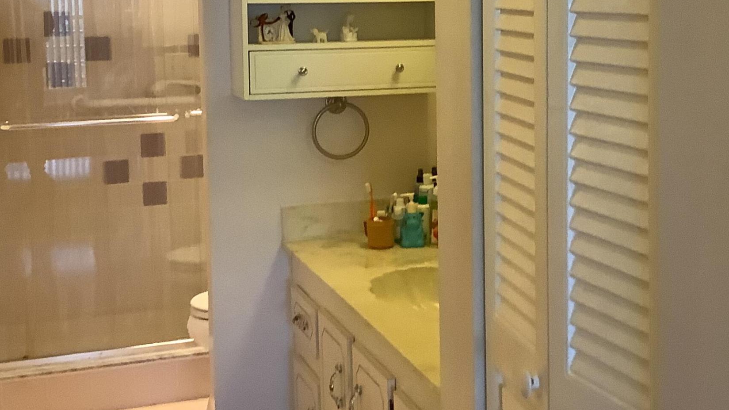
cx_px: 417
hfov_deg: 35.4
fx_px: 1140
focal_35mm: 59
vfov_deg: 20.1
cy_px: 78
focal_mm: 3.3
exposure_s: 1/60
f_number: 2.4
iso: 200
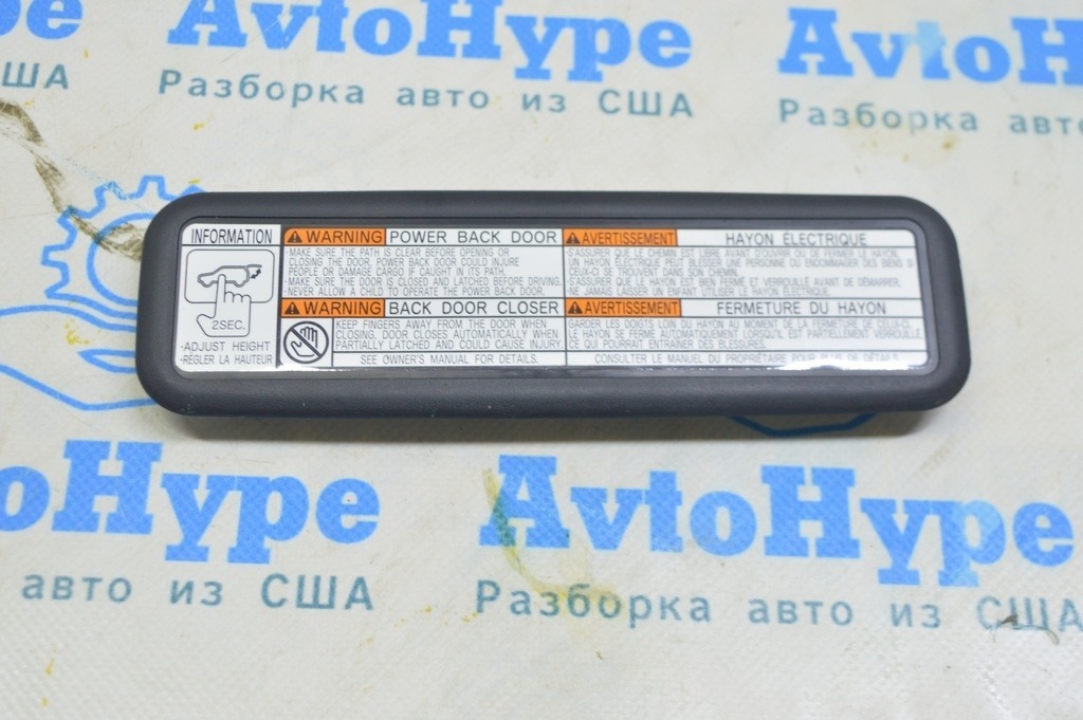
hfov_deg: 37.9
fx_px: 1578
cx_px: 542
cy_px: 360
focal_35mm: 52
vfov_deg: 25.7
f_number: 5.6
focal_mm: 35
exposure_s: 1/20
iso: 400
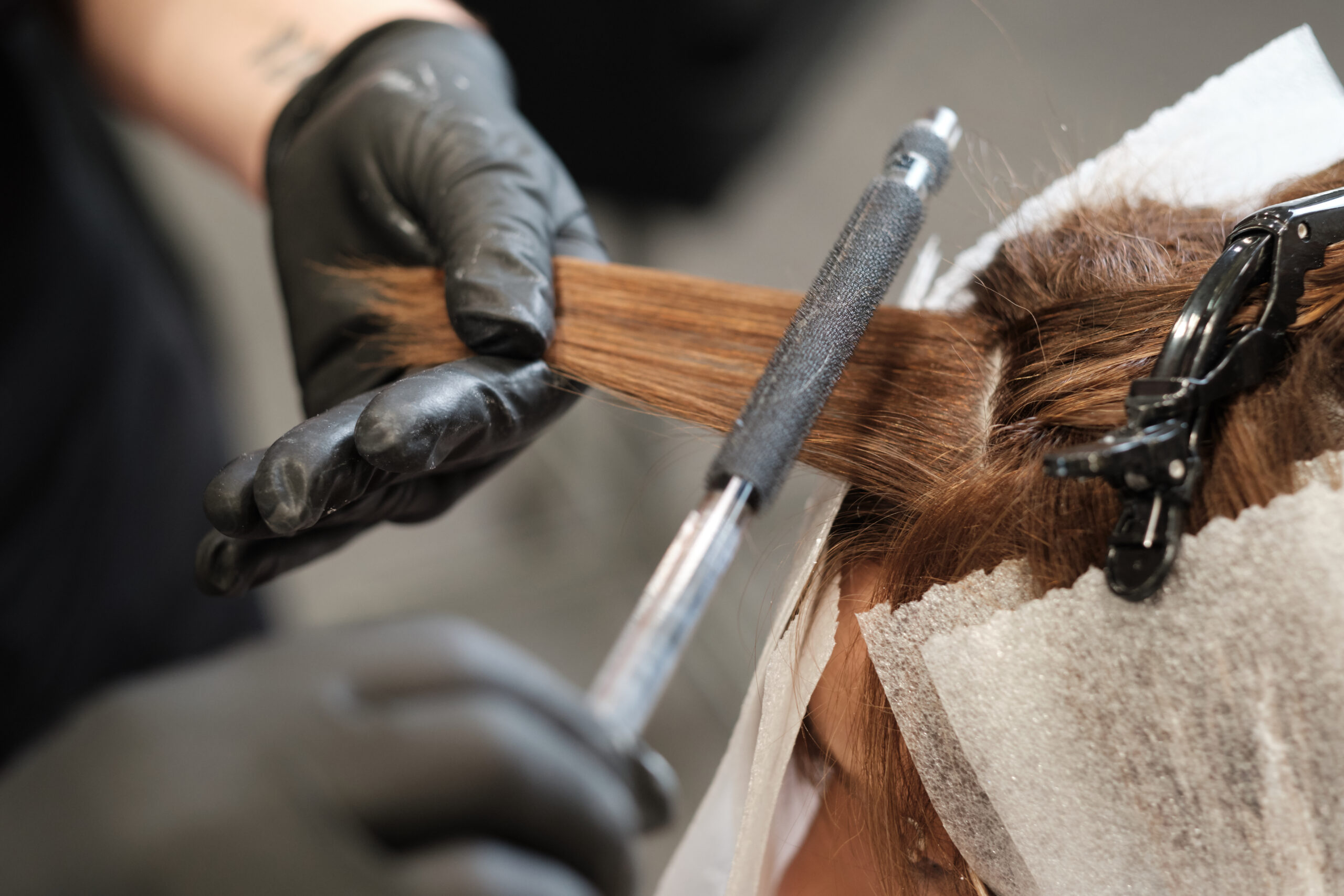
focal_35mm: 84
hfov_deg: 24.2
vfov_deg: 16.3
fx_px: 3136
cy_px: 448
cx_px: 672
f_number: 2.8
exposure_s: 1/125
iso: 800
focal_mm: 56
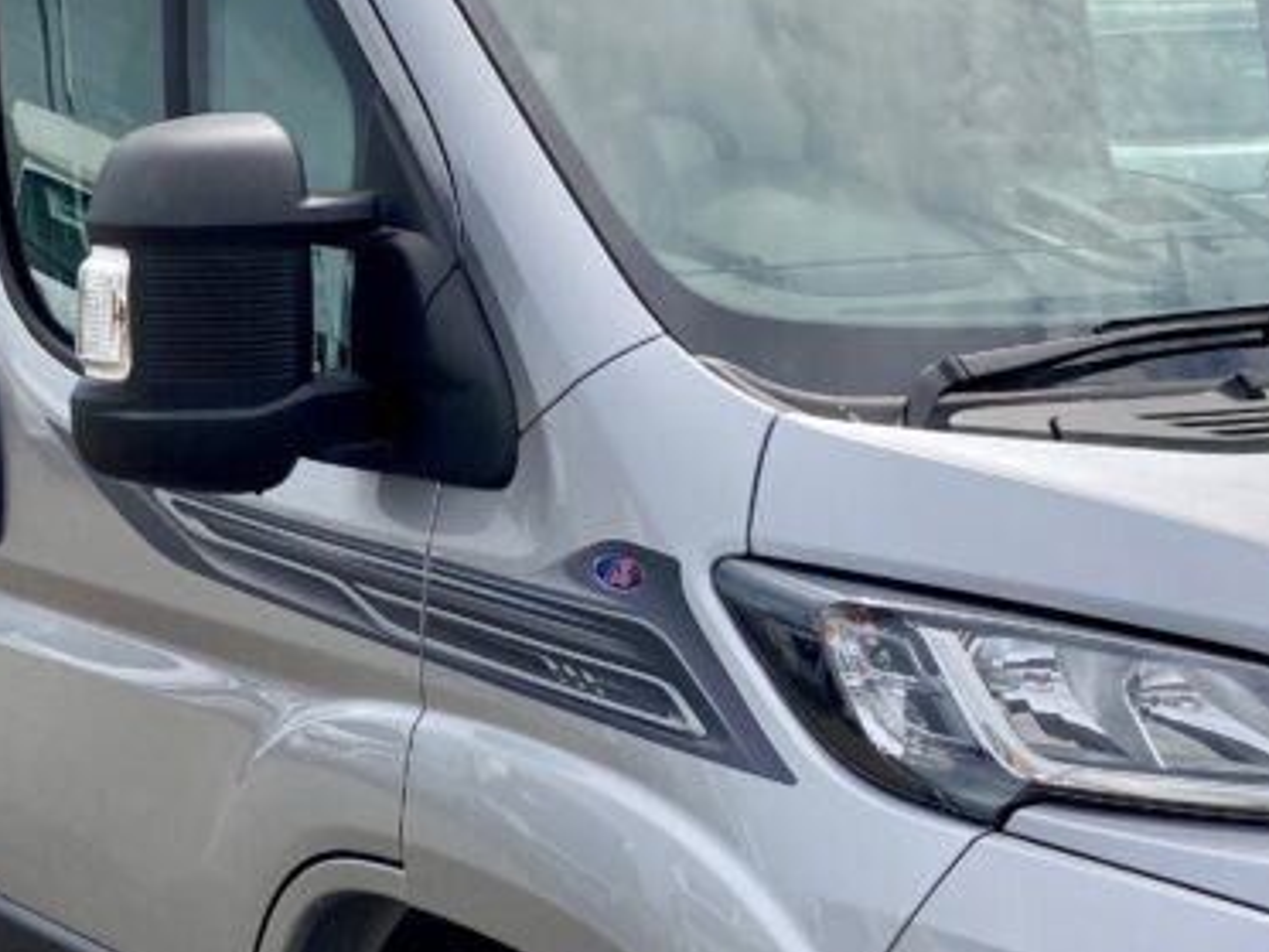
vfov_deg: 19.1
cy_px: 570
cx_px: 720
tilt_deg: -9.0
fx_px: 2823
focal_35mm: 77
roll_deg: +2.8
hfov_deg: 25.3
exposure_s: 1/2433
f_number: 1.8
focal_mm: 3.99
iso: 20
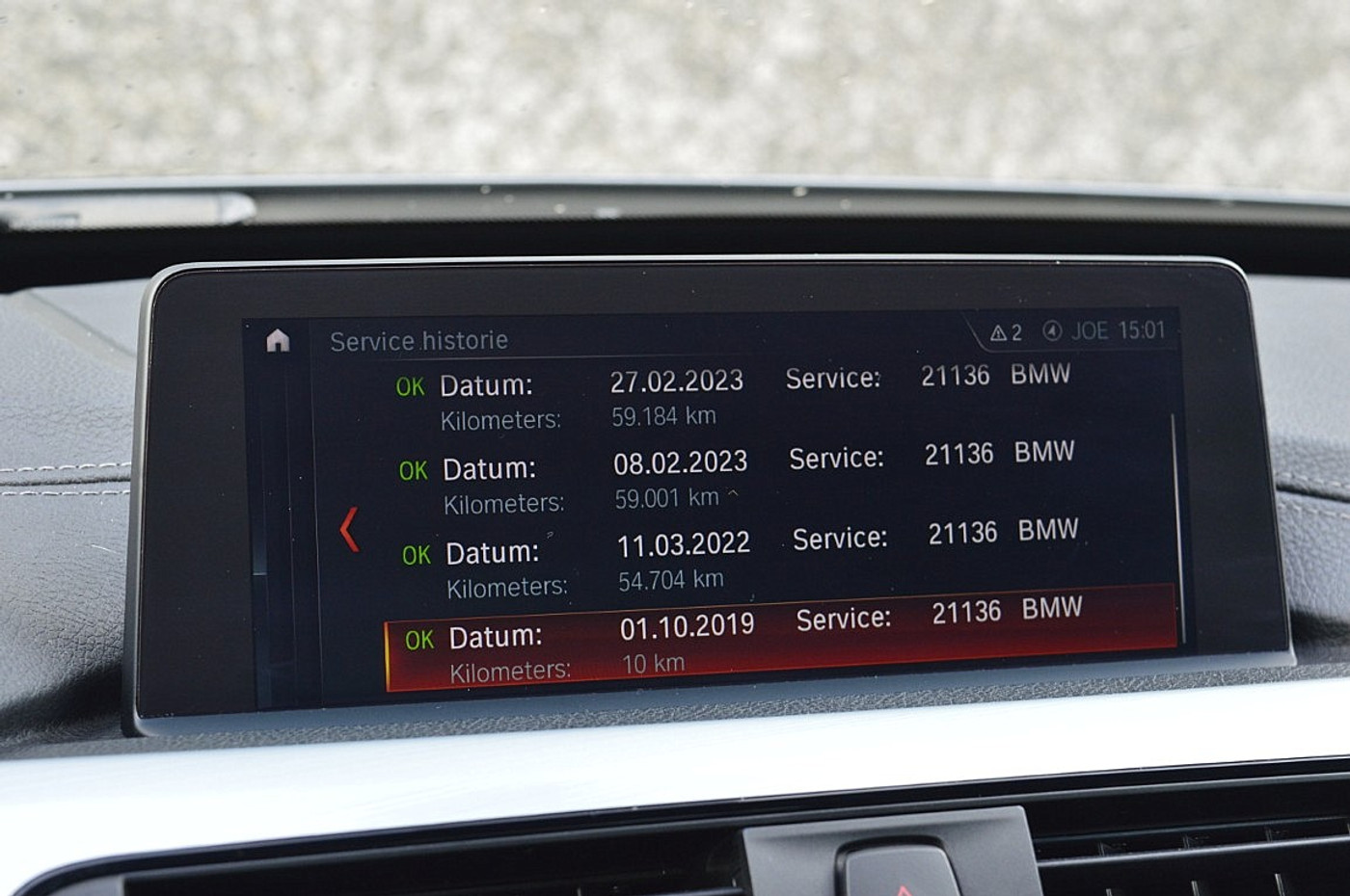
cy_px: 448
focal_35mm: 60
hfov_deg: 33.4
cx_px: 675
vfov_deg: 22.6
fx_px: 2247
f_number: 8
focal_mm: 40
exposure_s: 1/60
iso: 800
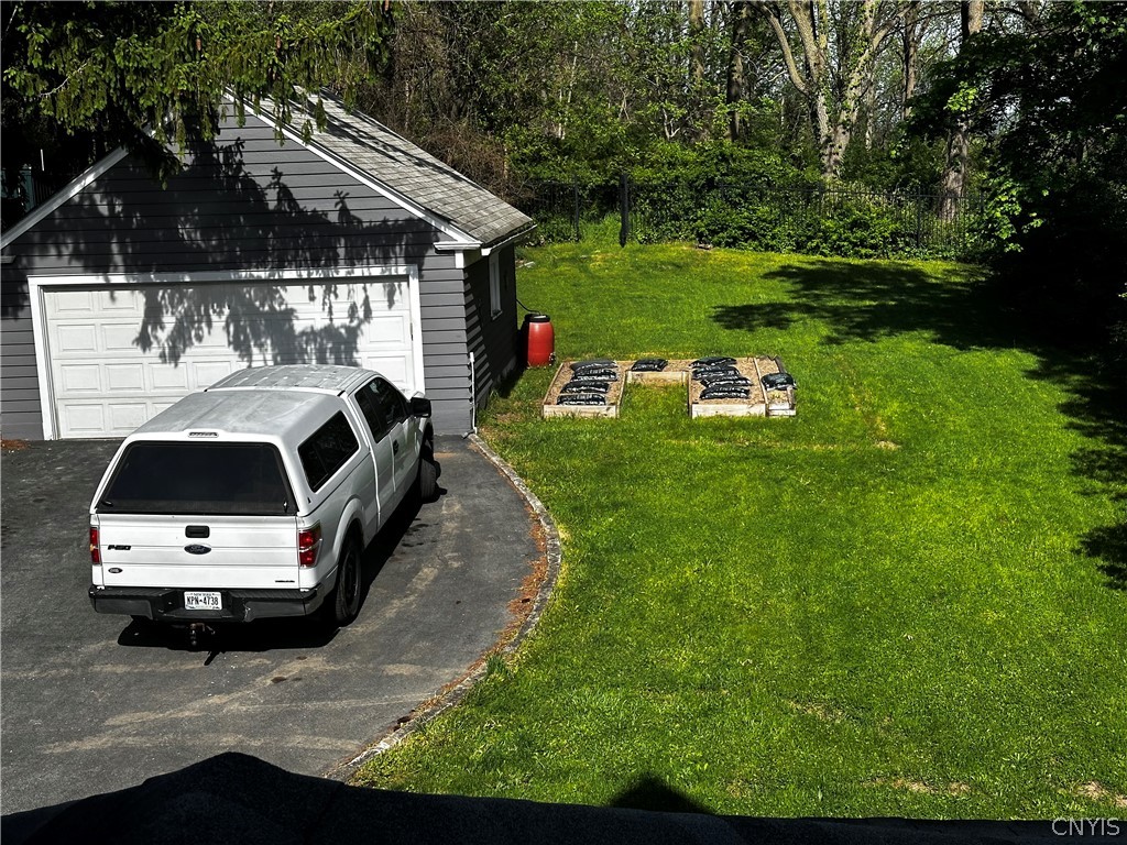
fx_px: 1563
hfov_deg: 39.7
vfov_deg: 30.3
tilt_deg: -8.9
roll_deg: +2.3
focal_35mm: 48
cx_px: 564
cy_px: 422
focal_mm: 6.86
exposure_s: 1/3058
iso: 64
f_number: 1.78
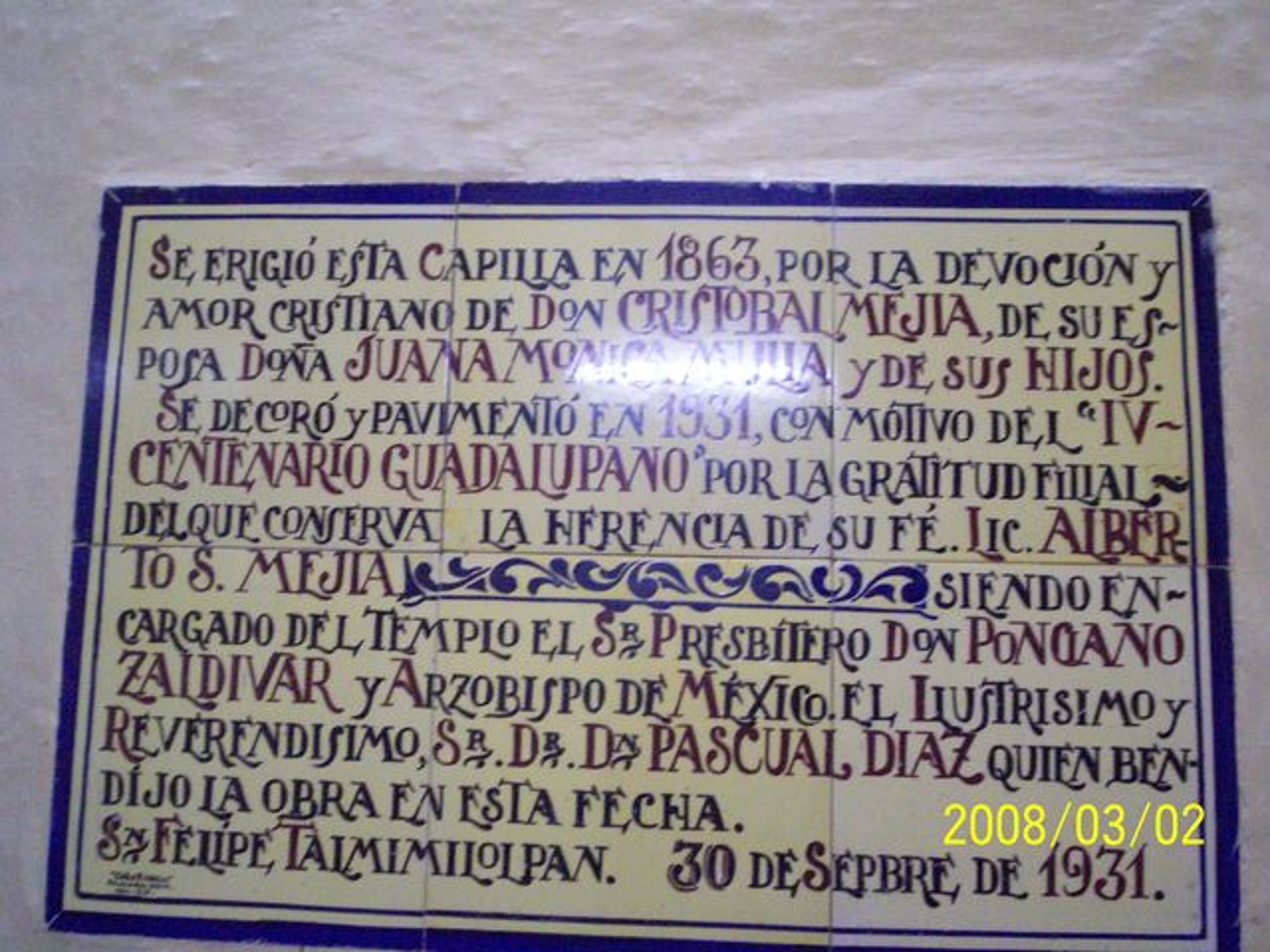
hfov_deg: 51.4
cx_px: 635
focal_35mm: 36
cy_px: 476
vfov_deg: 39.7
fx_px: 1321
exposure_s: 1/8
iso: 397
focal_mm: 5.9
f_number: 4.5
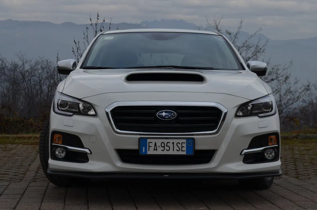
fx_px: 633
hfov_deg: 28.1
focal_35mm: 72
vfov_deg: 18.8
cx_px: 158
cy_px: 105
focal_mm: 48
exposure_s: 1/250
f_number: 8
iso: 180
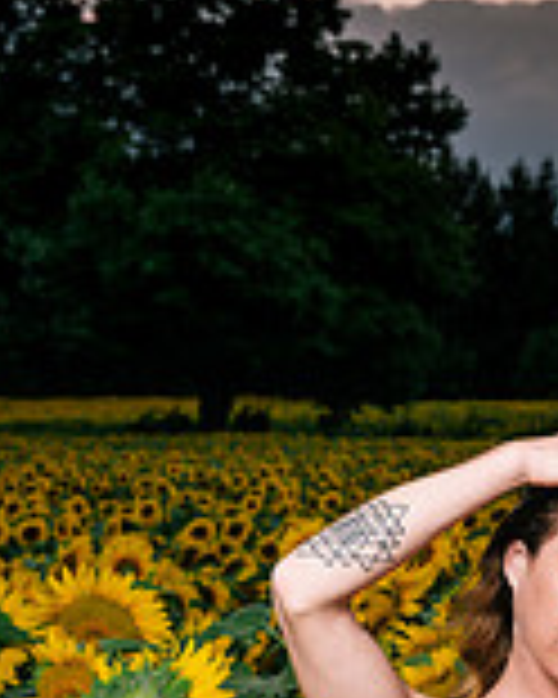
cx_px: 162
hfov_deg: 18.2
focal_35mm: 84
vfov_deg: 21.5
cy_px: 781
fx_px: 1734
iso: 64
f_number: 3.2
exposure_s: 1/50
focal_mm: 24
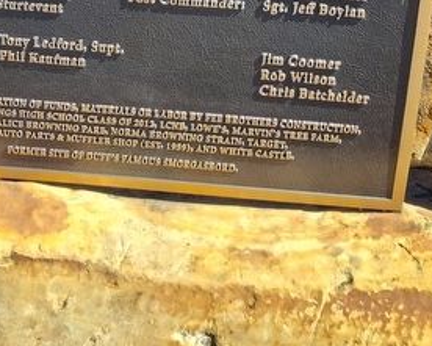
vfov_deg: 19.7
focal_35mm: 65
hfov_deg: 28.9
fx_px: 831
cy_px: -202
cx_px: 136
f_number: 1.8
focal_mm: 5.56
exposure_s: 1/469
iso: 100
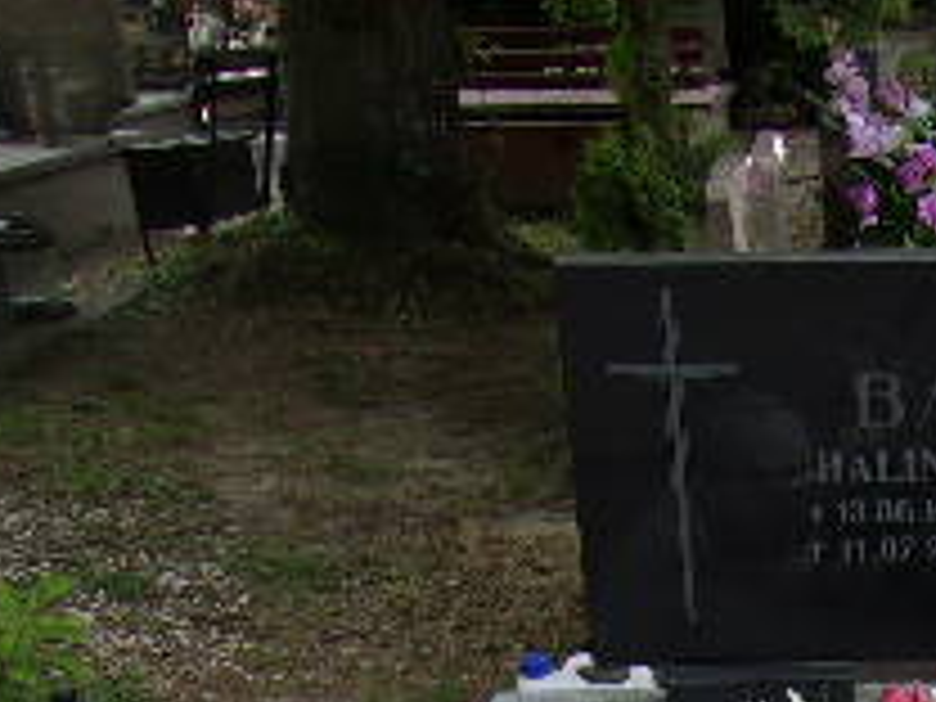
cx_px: 1080
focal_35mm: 83
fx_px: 2244
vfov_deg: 16.6
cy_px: 968
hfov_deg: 22.0
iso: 80
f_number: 3
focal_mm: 4.9
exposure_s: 1/280
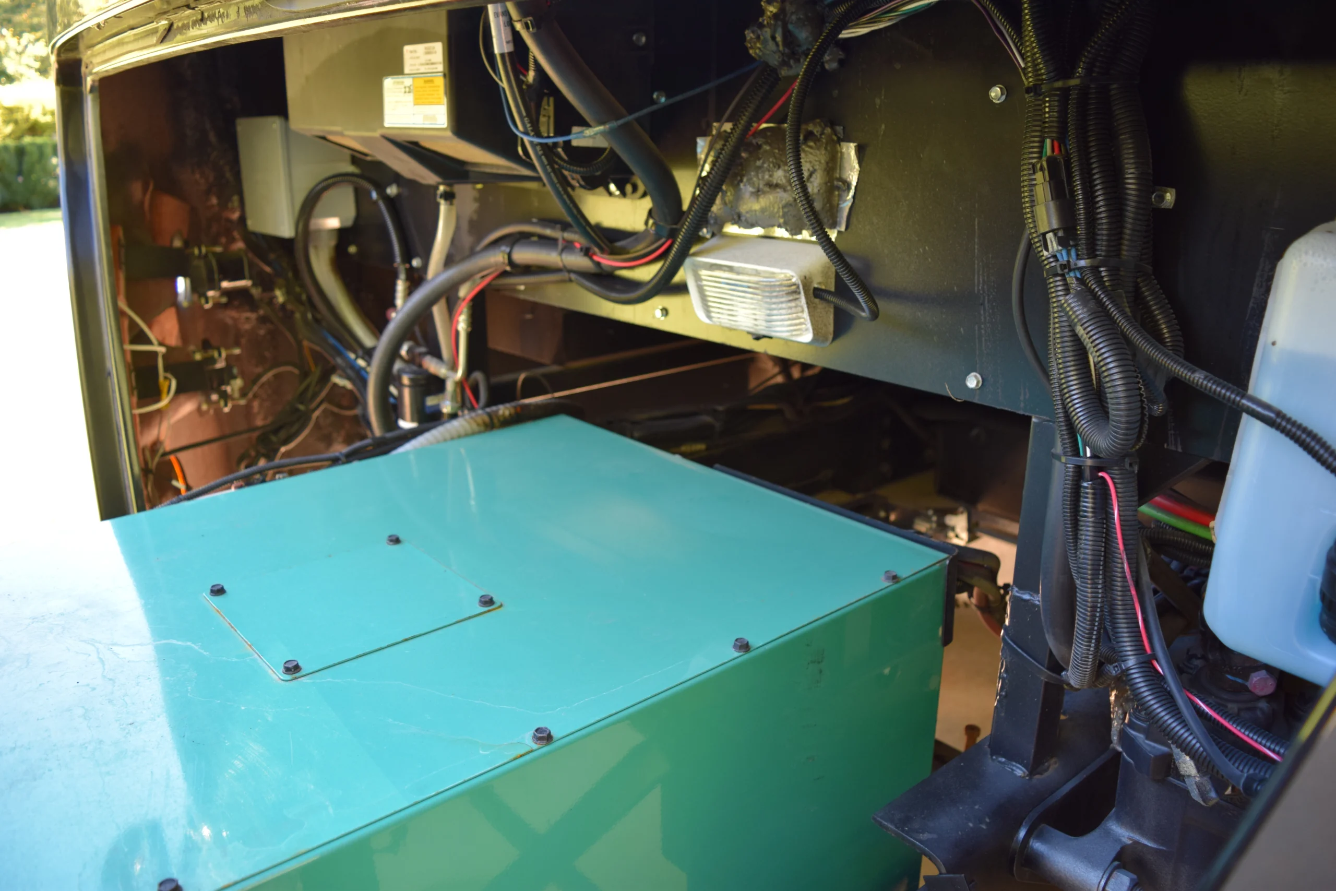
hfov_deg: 67.4
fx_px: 1002
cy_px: 446
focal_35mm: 27
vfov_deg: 47.9
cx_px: 668
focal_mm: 18
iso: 500
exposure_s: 1/60
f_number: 4
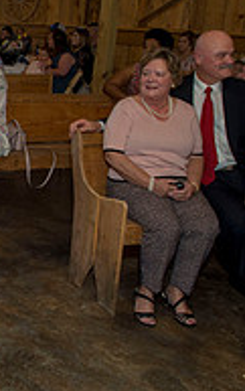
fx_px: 554
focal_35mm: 52
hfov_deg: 21.5
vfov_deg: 38.8
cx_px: -107
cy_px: 170
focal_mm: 17
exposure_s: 1/125
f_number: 6.3
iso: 1600
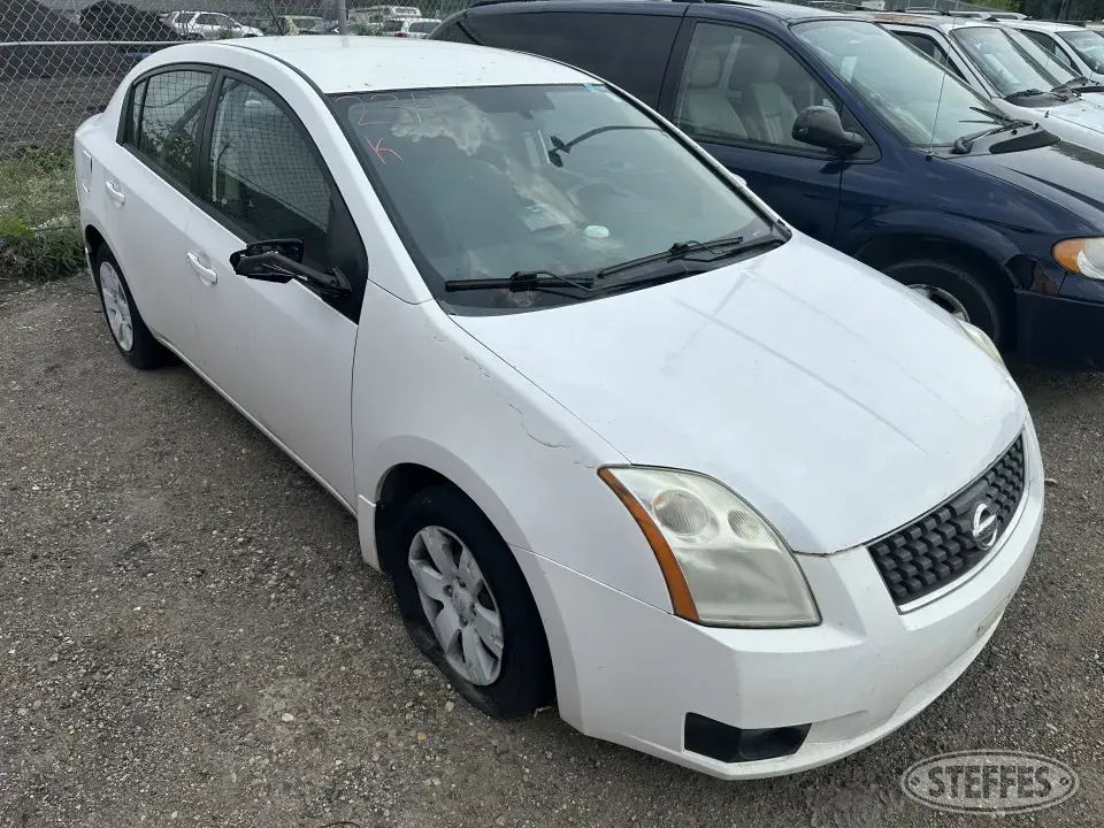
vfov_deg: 56.8
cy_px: 414
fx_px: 765
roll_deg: -0.7
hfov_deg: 71.6
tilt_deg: -29.3
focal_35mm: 24
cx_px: 552
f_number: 1.78
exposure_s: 1/7042
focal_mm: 6.86
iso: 80
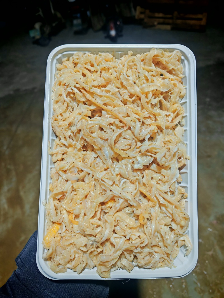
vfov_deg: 65.3
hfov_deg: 51.3
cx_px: 112
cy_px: 149
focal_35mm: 27
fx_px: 233
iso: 250
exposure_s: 1/100
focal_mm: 5.52
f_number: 1.9
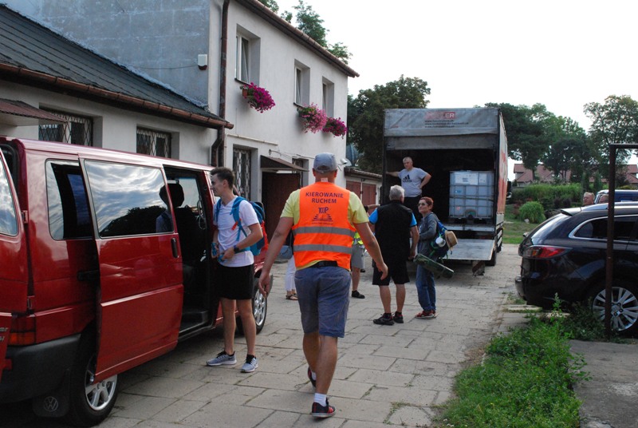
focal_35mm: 39
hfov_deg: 49.5
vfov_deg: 34.3
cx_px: 319
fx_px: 692
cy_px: 214
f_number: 11
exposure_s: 1/500
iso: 1600
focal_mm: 26
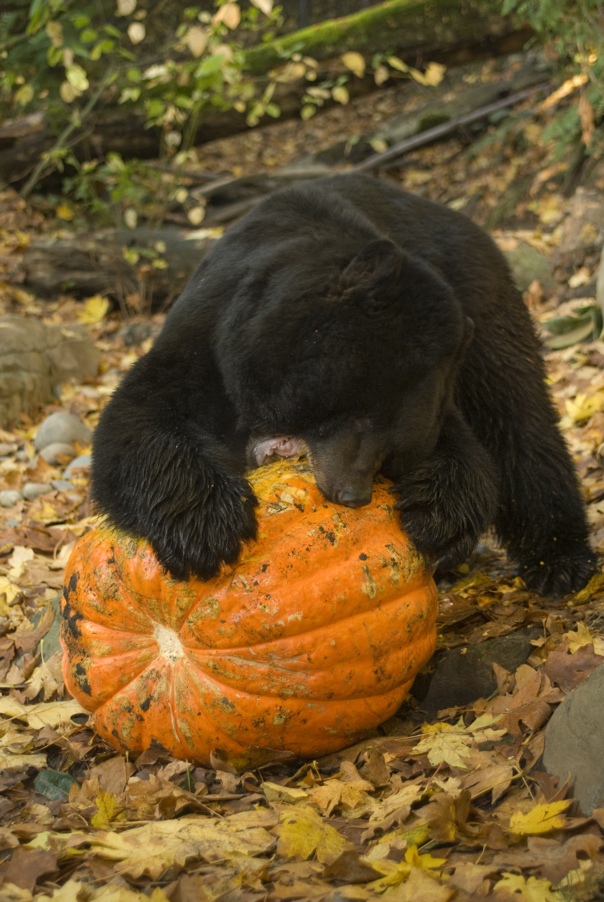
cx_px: 302
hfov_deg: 20.7
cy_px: 451
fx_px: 1656
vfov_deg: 30.5
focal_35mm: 66
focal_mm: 44
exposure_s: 1/100
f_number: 2.8
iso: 320
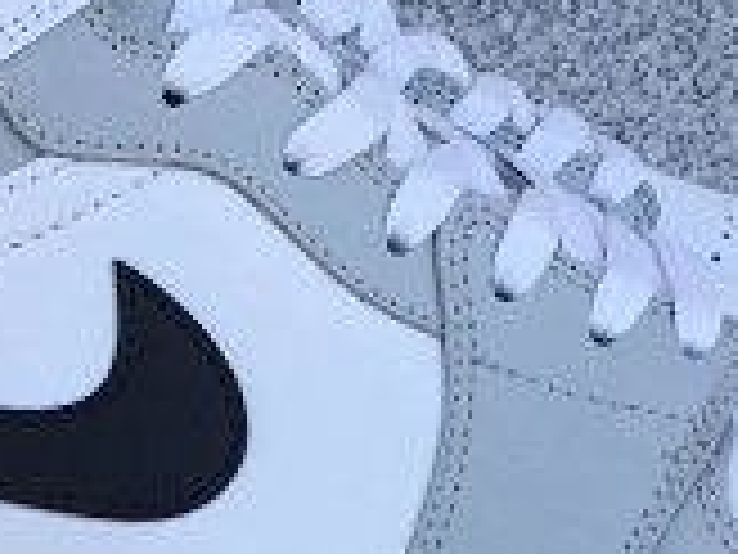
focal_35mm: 121
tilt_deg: -18.6
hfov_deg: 16.3
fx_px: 2580
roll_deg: -1.0
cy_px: 581
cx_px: 256
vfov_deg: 12.1
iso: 25
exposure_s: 1/466
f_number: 2.4
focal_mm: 3.3
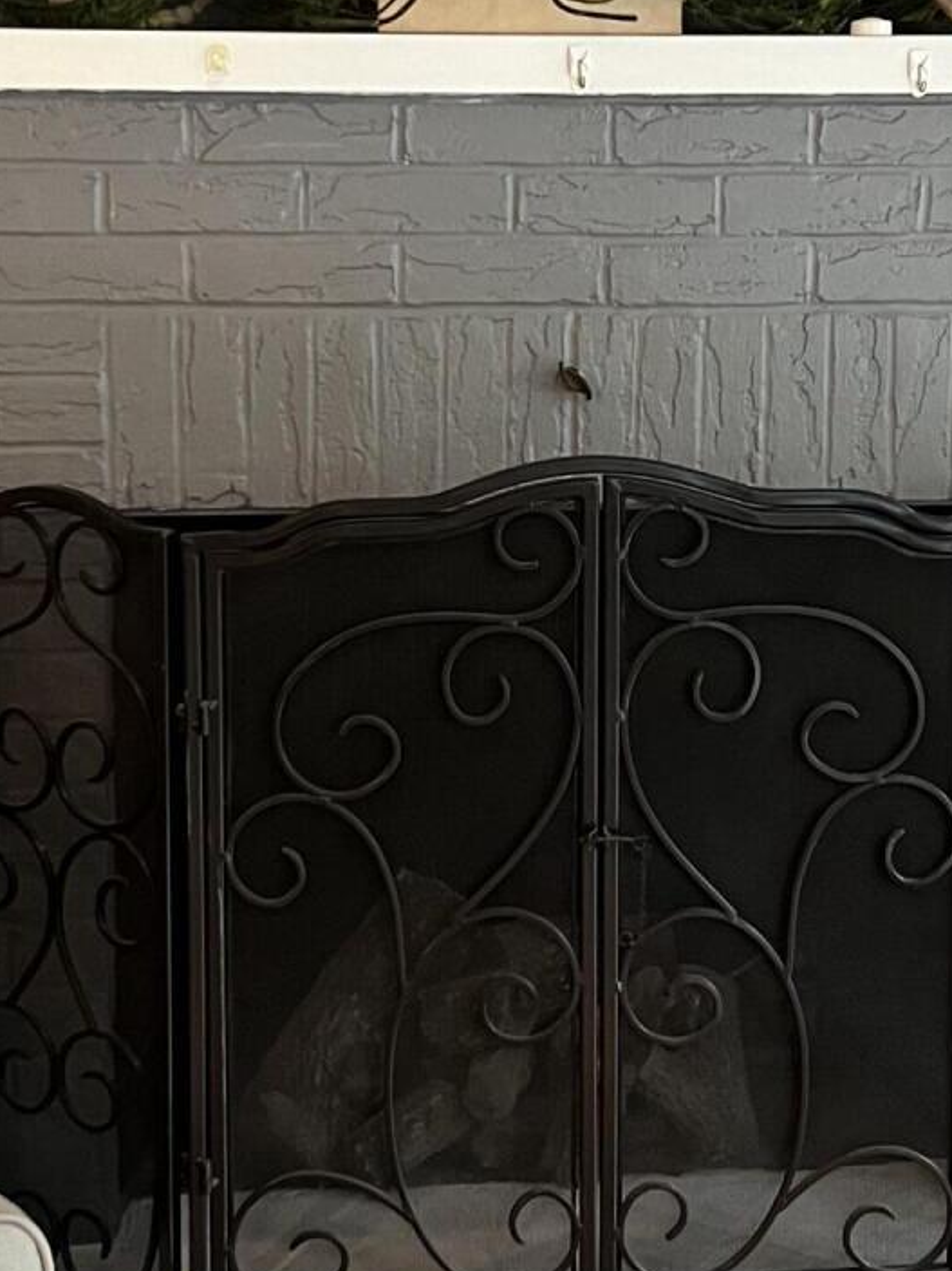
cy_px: 356
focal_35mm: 74
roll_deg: -0.3
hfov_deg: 19.9
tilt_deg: -6.4
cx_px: 538
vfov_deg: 26.1
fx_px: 2714
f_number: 1.5
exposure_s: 1/40
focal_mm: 5.7
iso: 400
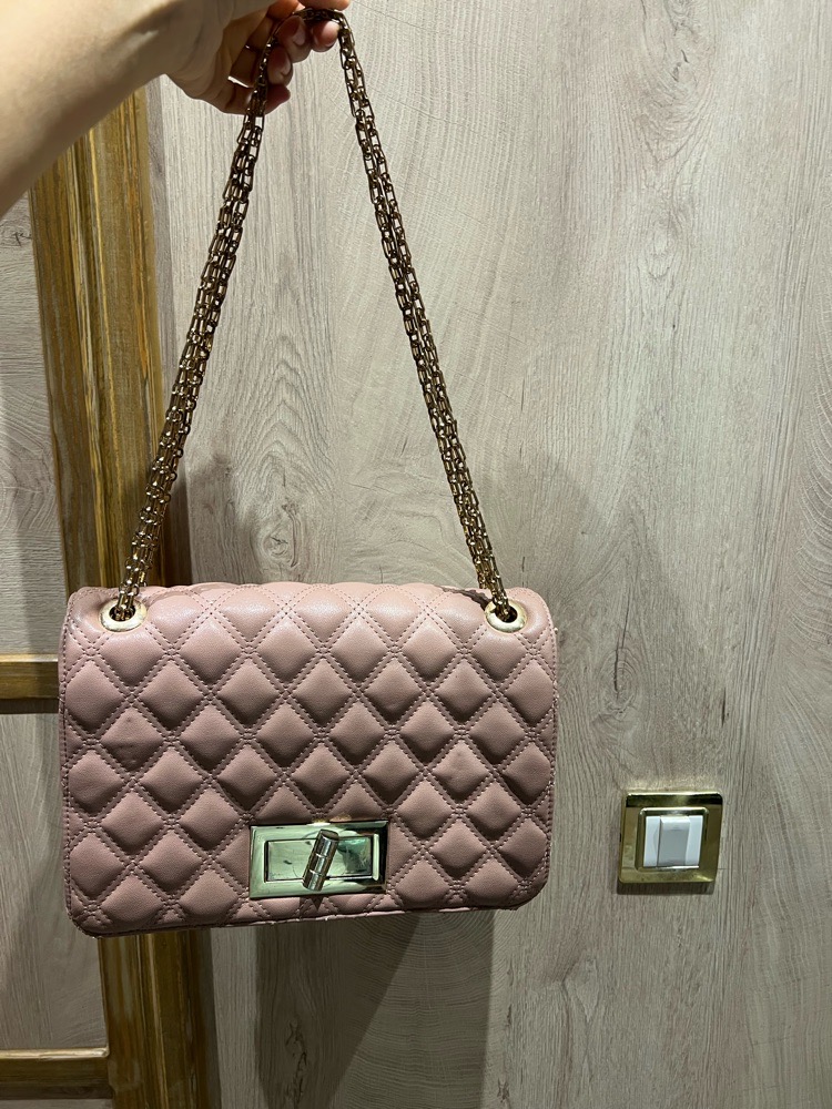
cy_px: 554
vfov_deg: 67.3
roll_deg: -0.1
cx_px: 416
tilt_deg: -12.7
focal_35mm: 26
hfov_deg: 53.1
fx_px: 833
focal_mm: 5.7
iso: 125
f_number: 1.5
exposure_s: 1/50
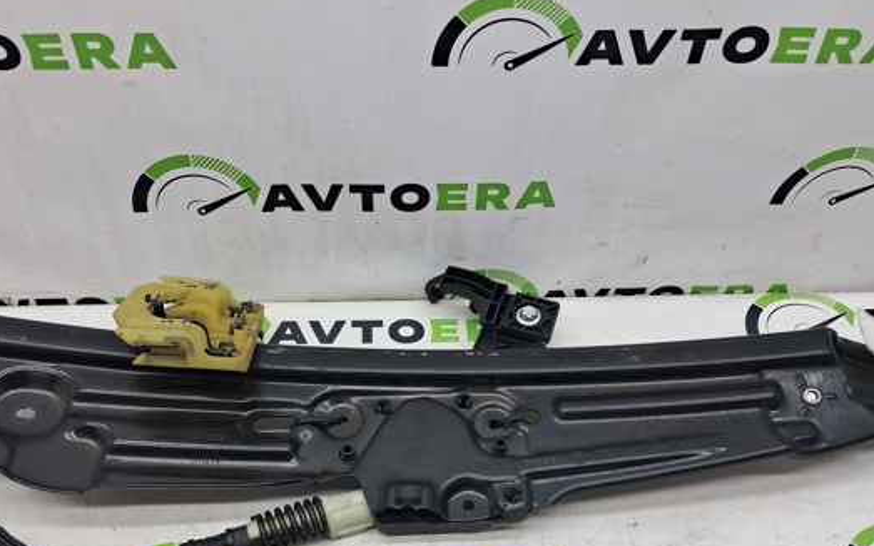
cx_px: 421
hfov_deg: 55.3
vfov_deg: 35.8
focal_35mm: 35
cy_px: 383
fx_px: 834
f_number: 1.8
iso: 50
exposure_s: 1/50
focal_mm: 4
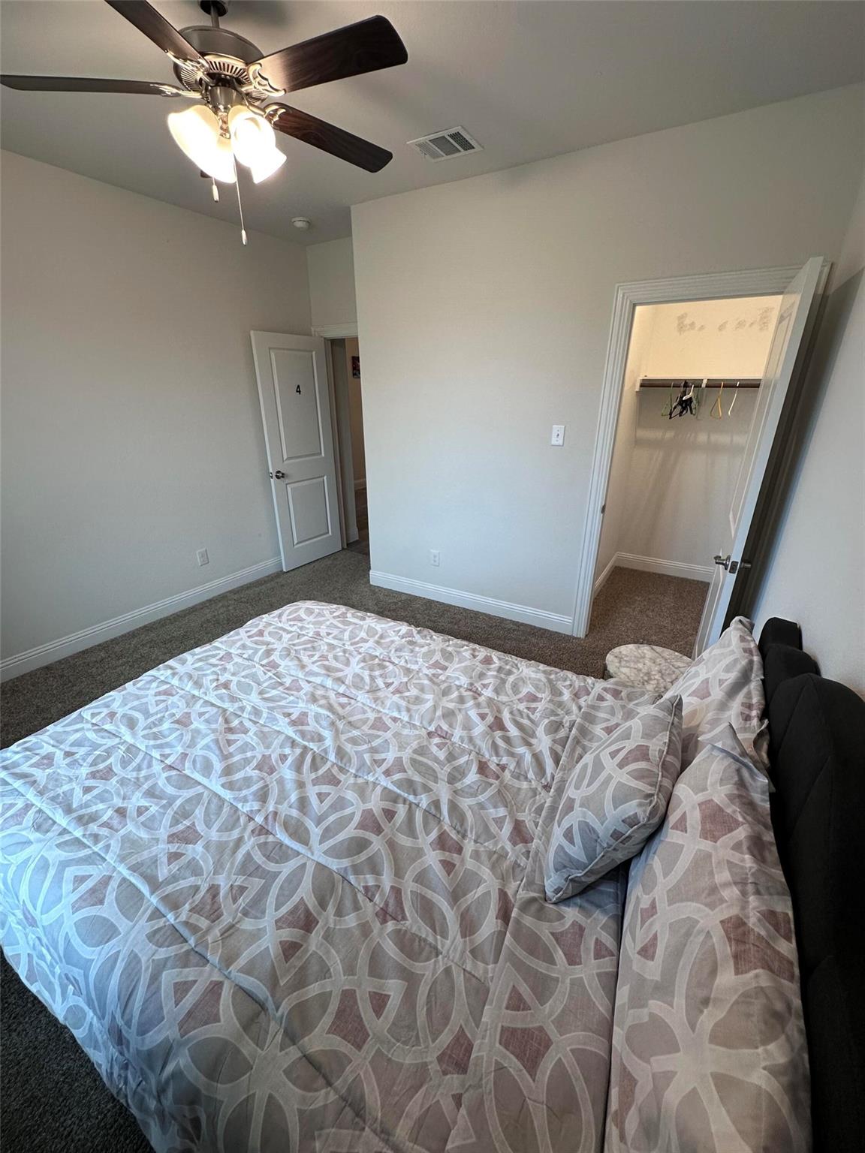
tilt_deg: -22.0
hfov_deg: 85.7
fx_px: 466
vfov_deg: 102.1
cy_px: 576
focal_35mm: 14
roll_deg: -0.5
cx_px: 432
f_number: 2.2
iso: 160
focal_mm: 2.22
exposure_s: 1/120
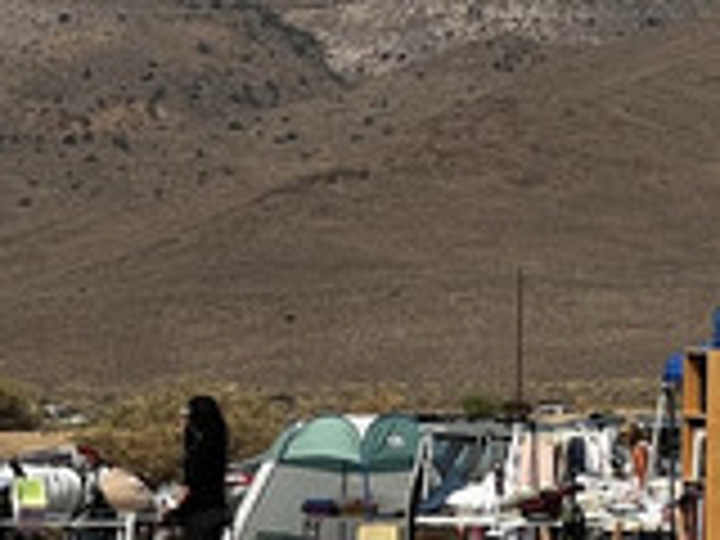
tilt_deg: -1.0
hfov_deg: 6.4
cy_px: 540
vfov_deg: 4.8
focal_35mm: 308
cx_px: 954
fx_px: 6406
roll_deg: -0.7
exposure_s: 1/995
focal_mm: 9
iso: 32
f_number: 2.8
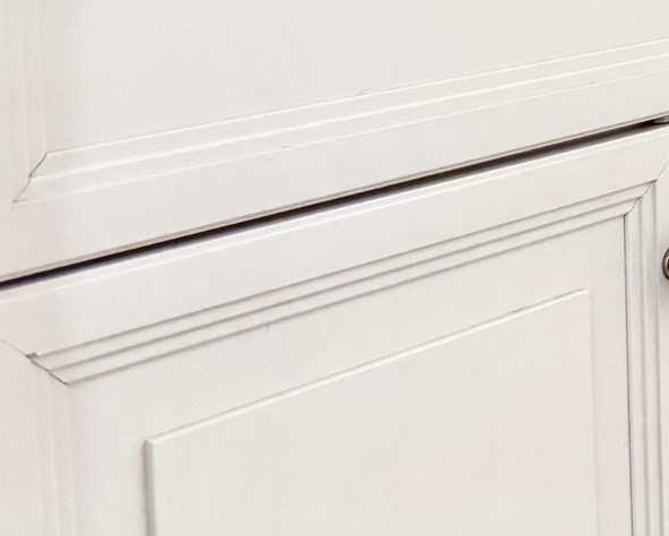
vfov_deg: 18.2
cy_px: -76
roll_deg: -0.2
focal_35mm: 81
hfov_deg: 19.5
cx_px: 1086
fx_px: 1604
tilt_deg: -3.7
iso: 160
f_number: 1.78
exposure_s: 1/120
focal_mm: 6.76
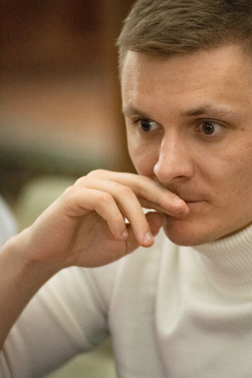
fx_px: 2791
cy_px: 196
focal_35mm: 266
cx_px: 165
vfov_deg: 7.7
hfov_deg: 5.2
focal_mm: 200
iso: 12800
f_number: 3.5
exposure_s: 1/160
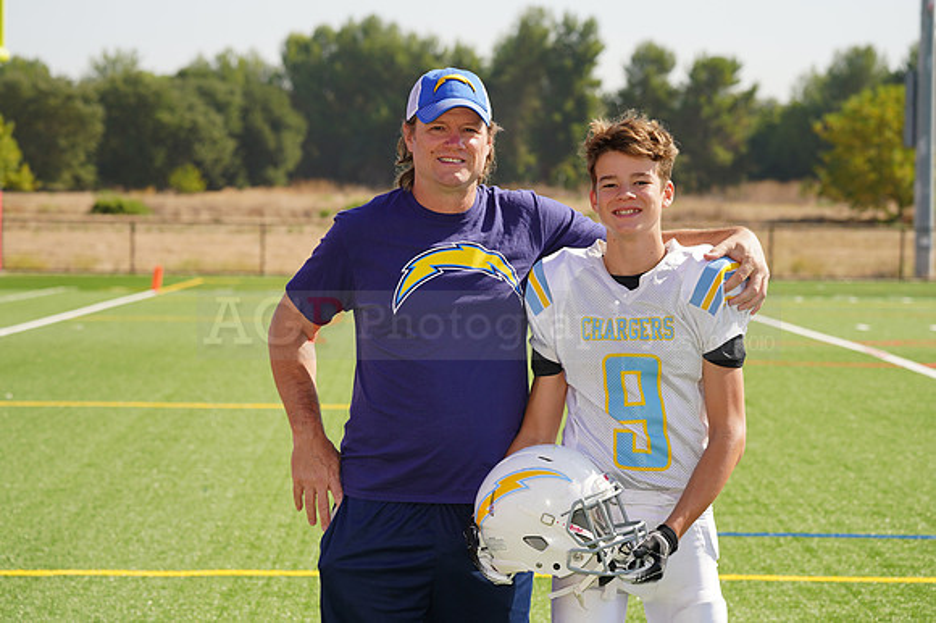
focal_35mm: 130
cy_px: 312
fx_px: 3378
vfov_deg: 10.5
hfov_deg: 15.8
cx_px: 468
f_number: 8
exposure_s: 1/250
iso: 100
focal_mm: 130
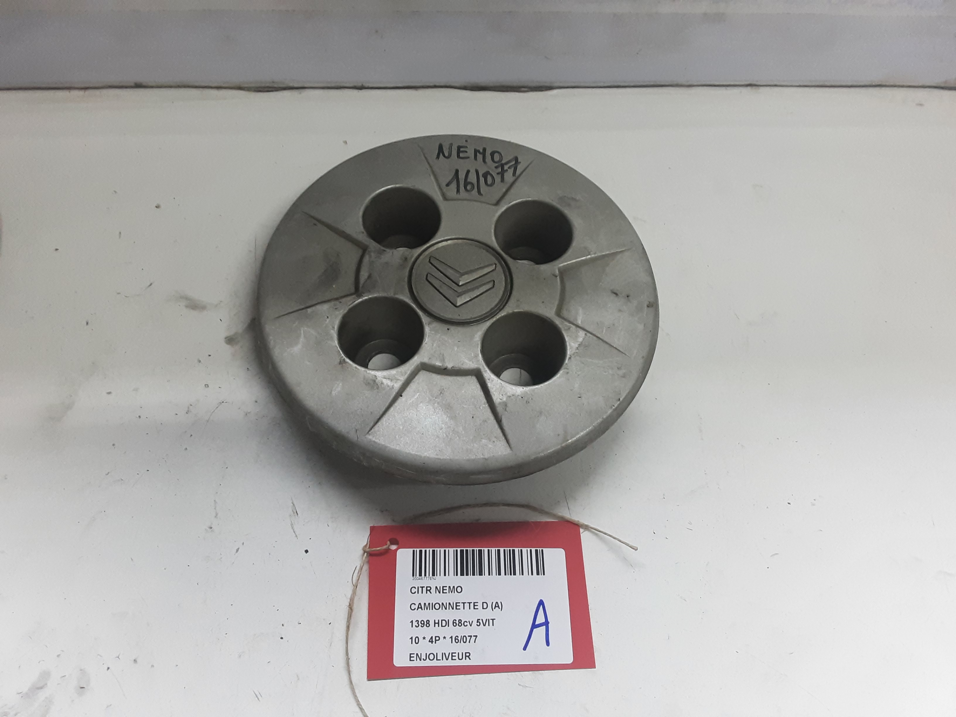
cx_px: 478
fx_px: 746
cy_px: 358
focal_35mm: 27
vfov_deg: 51.4
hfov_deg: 65.3
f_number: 1.9
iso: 160
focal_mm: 2.91
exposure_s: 1/50
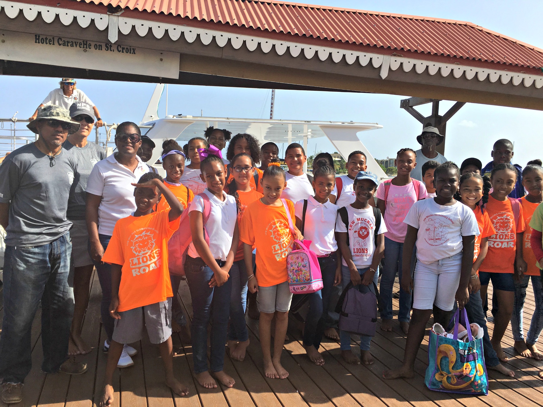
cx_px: 272
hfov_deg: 61.7
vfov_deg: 48.2
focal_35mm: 29
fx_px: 455
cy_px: 204
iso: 25
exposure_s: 1/1748
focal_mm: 4.15
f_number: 2.2
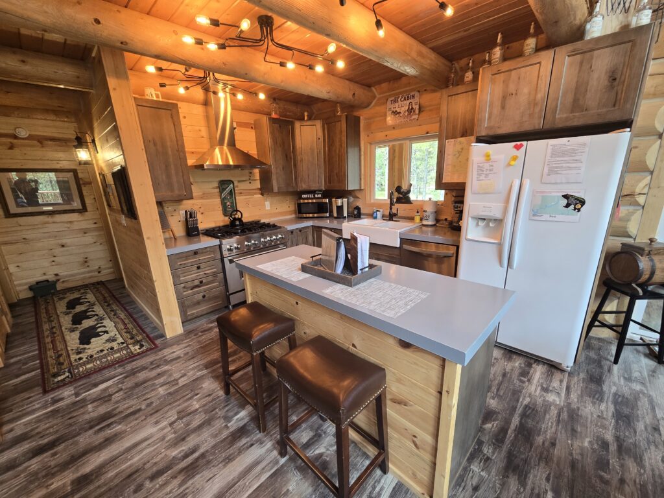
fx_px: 249
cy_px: 249
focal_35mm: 13
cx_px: 332
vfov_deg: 89.9
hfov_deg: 106.2
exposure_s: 1/60
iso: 100
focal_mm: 2.2
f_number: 2.2
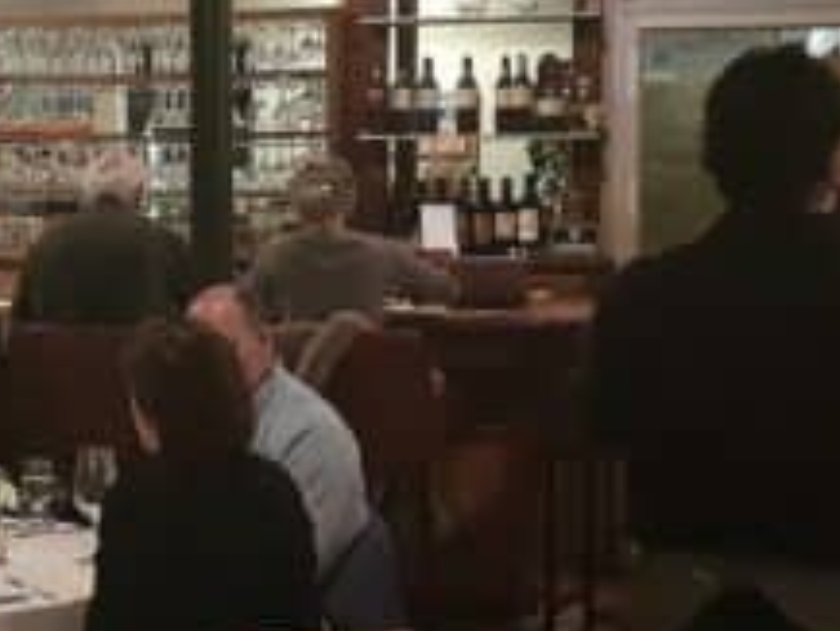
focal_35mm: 93
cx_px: -159
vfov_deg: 15.9
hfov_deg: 19.8
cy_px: 194
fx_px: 2258
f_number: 1.8
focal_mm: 5.23
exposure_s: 1/17
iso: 1000
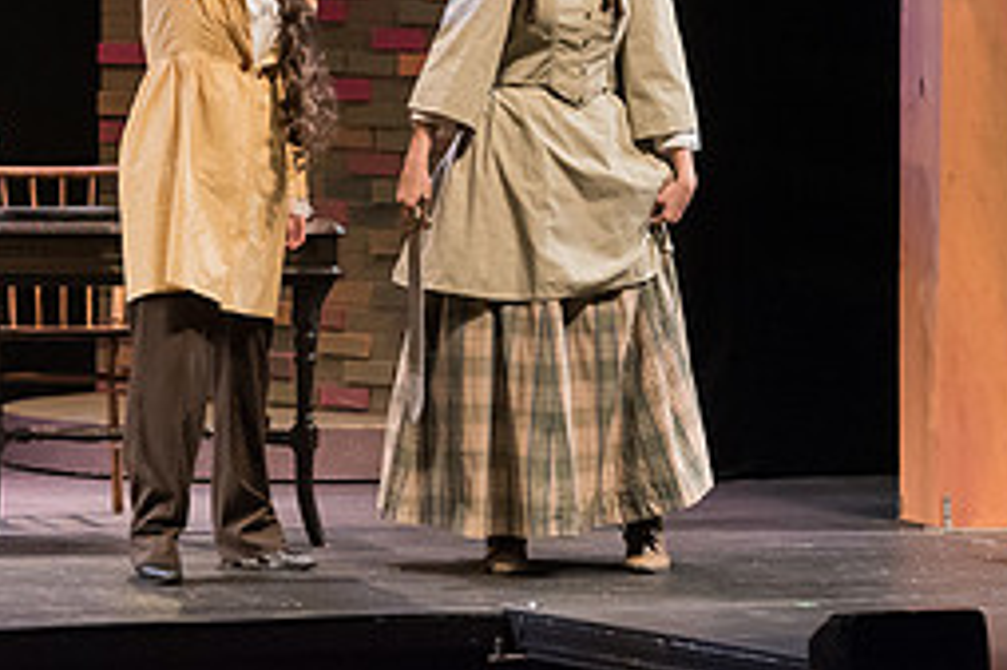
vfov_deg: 5.3
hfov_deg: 8.0
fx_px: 7156
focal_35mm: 256
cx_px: 250
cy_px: -14
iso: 5000
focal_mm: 112
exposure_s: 1/320
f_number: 4
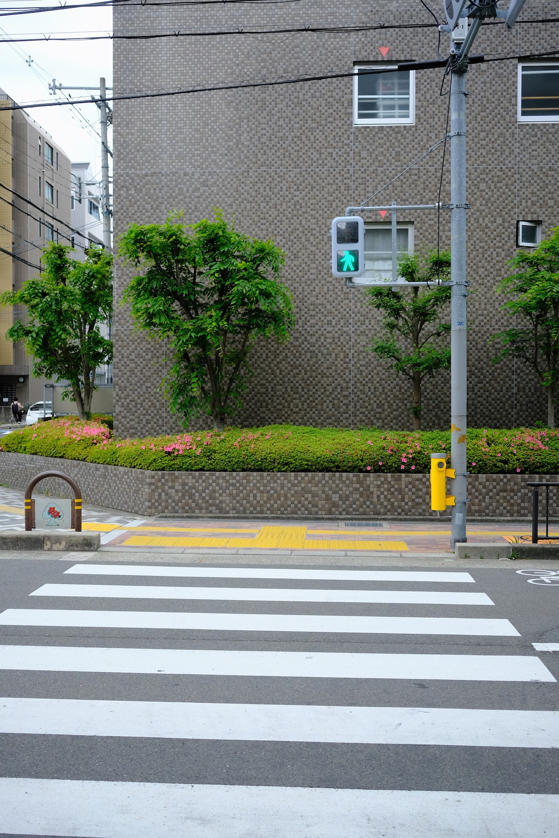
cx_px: 280
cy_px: 419
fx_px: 815
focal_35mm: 35
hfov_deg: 37.9
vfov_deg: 54.4
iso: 400
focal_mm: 23
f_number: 2.8
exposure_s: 1/1100
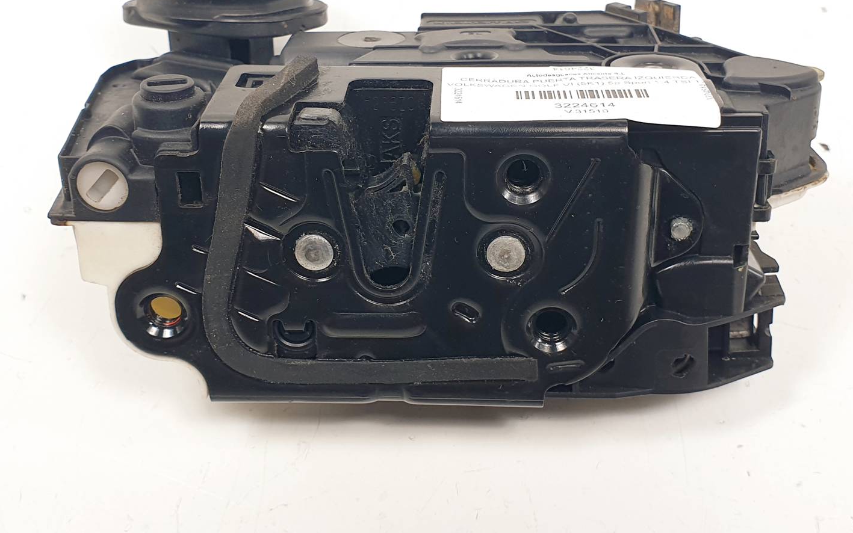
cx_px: 432
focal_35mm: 28
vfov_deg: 44.3
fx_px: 651
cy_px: 214
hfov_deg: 66.5
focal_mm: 4.3
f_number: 2.4
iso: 50
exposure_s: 1/182
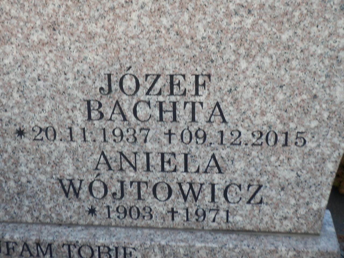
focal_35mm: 69
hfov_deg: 28.2
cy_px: 129
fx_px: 686
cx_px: 172
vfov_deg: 21.3
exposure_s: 1/50
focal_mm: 12.3
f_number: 4.8
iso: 80
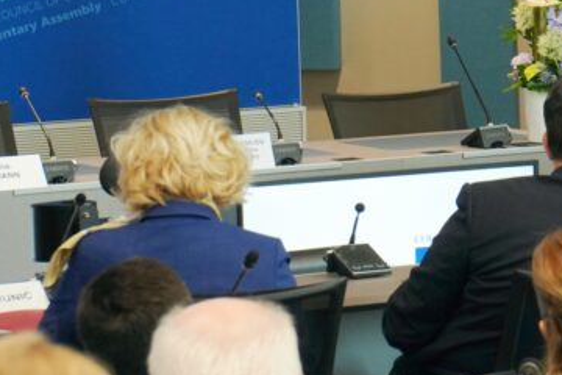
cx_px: 659
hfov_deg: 8.1
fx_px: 3934
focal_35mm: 252
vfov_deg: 5.4
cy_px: 33
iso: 1600
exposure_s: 1/60
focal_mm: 70
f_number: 6.3
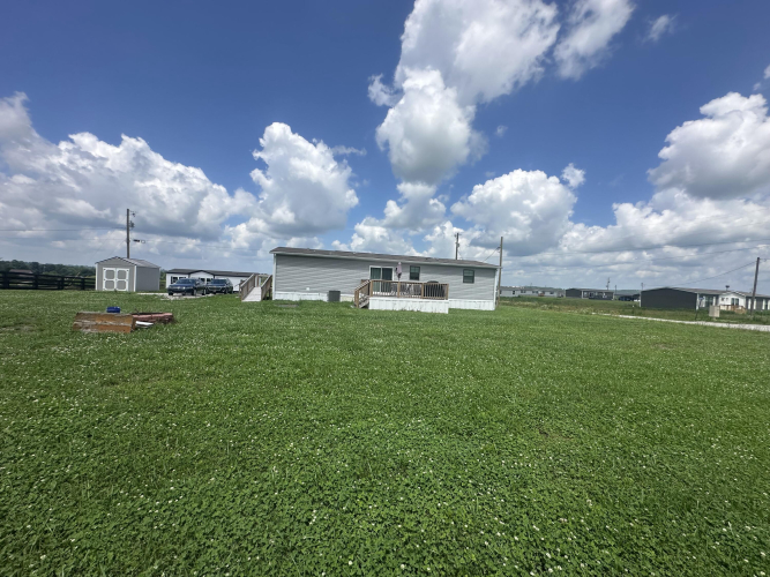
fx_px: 311
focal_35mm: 14
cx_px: 385
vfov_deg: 85.7
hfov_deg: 102.1
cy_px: 288
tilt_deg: +1.0
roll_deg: -1.6
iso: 50
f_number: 2.2
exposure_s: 1/3040
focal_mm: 2.22
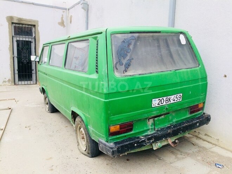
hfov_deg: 61.7
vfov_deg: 48.2
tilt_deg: -11.5
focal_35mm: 29
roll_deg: -2.6
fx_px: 194
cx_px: 116
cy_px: 87
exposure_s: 1/414
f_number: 2.2
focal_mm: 4.15
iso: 32
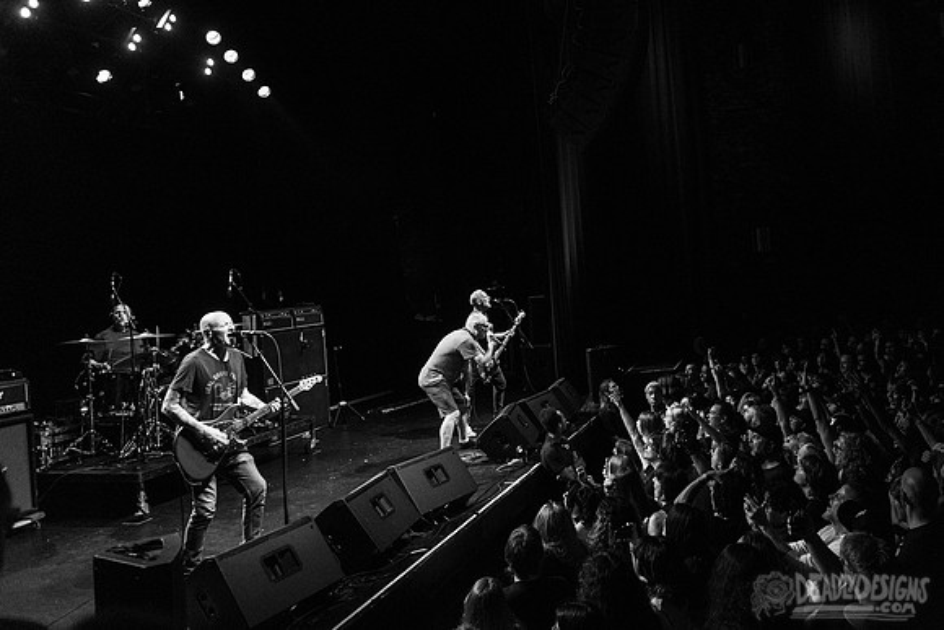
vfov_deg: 44.2
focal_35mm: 29
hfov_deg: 62.4
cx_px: 577
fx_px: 770
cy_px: 245
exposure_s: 1/125
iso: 3200
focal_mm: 24
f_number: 3.2
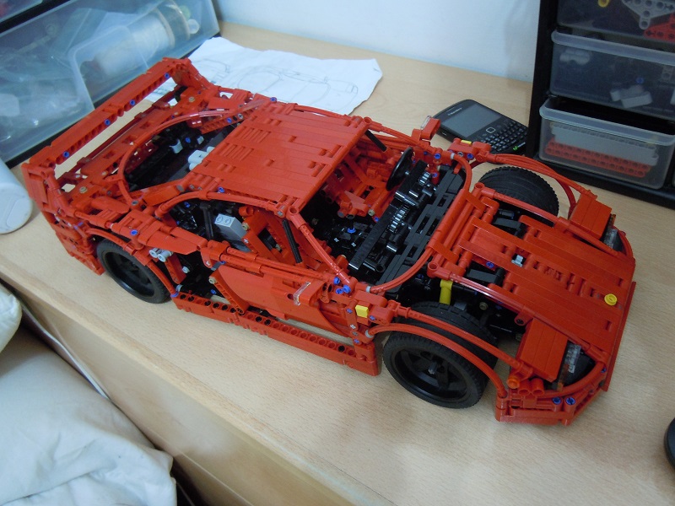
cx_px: 338
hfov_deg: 60.0
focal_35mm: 30
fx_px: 585
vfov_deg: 46.8
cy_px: 253
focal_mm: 5.4
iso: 400
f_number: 3.5
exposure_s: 1/5
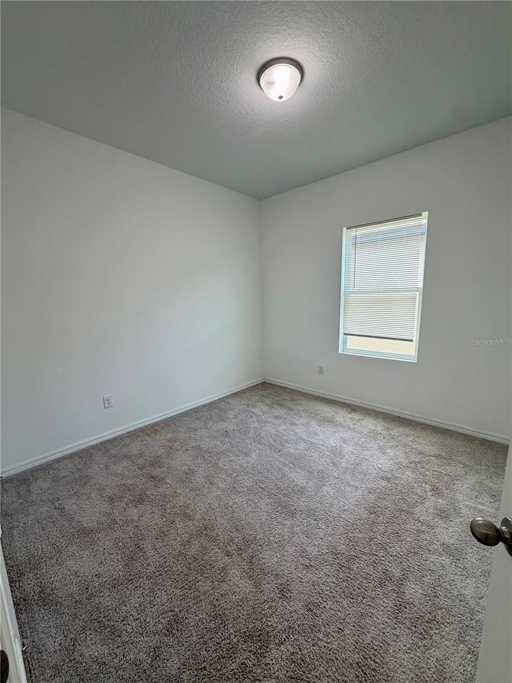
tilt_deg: -9.2
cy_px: 342
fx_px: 276
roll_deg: +0.7
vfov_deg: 102.1
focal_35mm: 14
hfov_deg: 85.7
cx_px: 256
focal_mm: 2.22
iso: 100
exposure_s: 1/120
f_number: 2.2
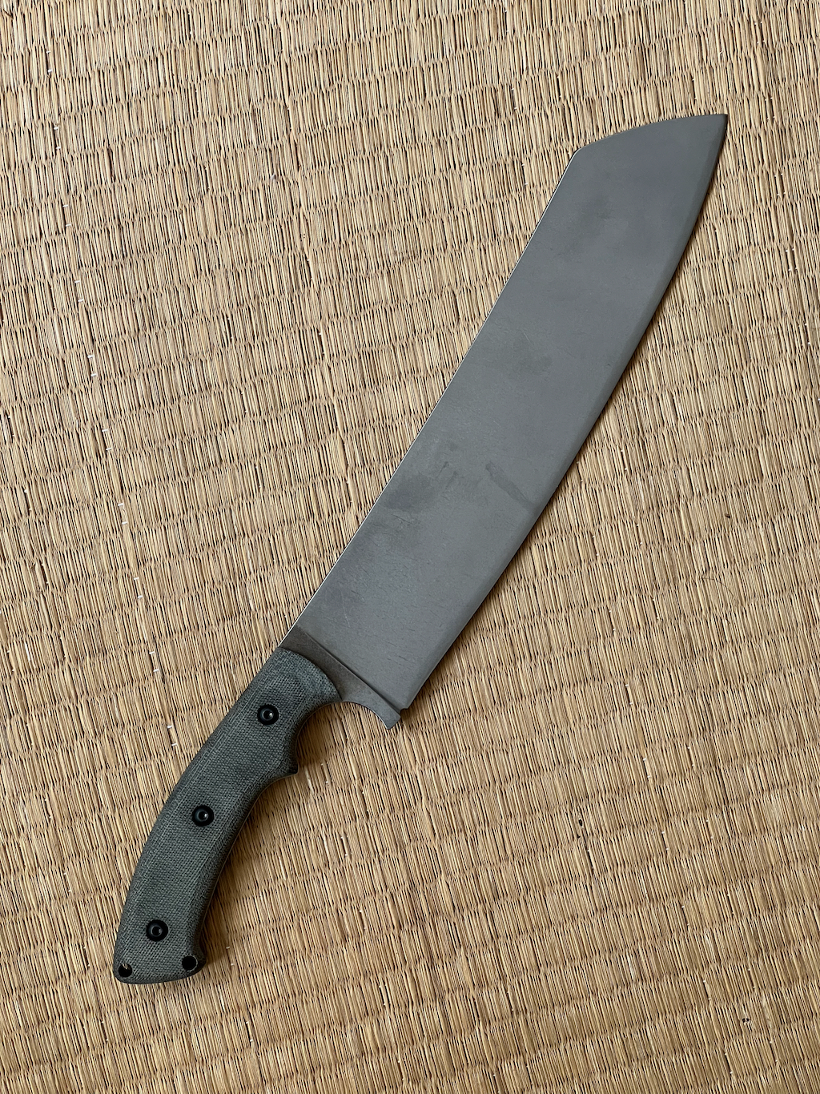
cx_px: 410
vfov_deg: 25.3
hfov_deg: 19.1
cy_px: 547
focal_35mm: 77
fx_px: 2433
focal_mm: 9
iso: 200
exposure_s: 1/92
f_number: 2.8
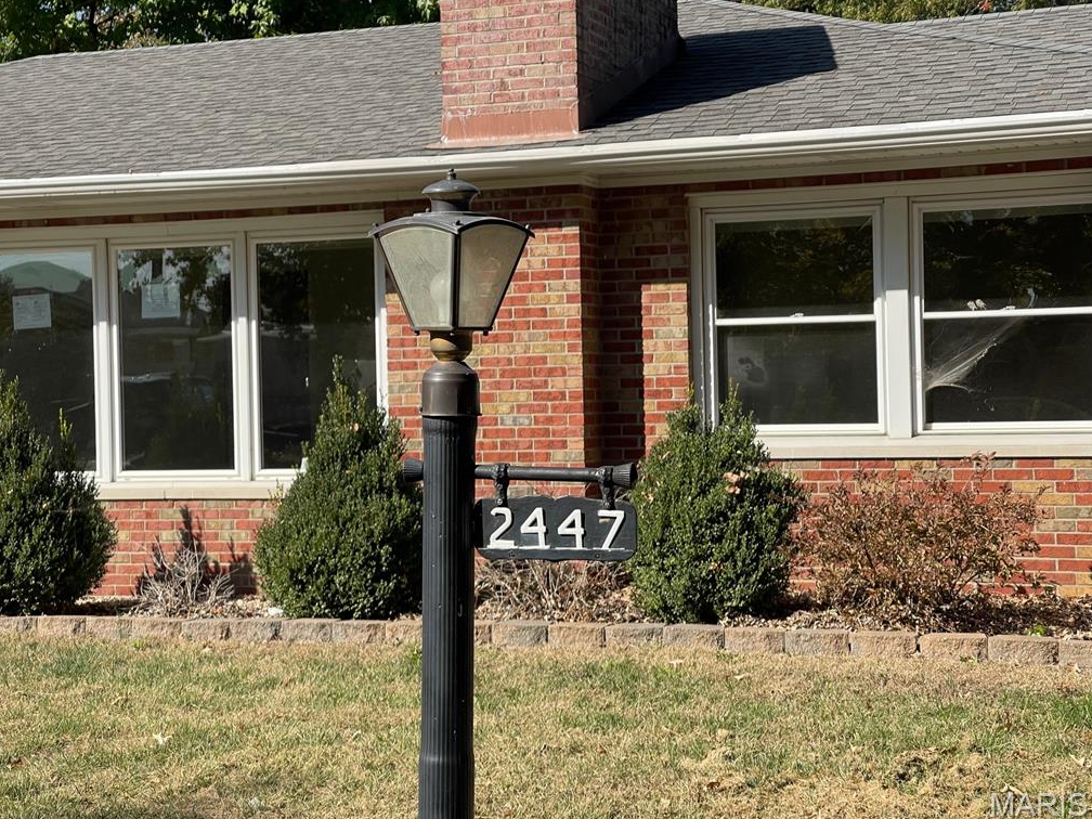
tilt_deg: -4.2
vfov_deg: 22.6
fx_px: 2050
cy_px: 412
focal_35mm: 65
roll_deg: +1.1
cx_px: 544
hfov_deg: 29.8
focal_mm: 7.5
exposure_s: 1/815
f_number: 2.2
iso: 20
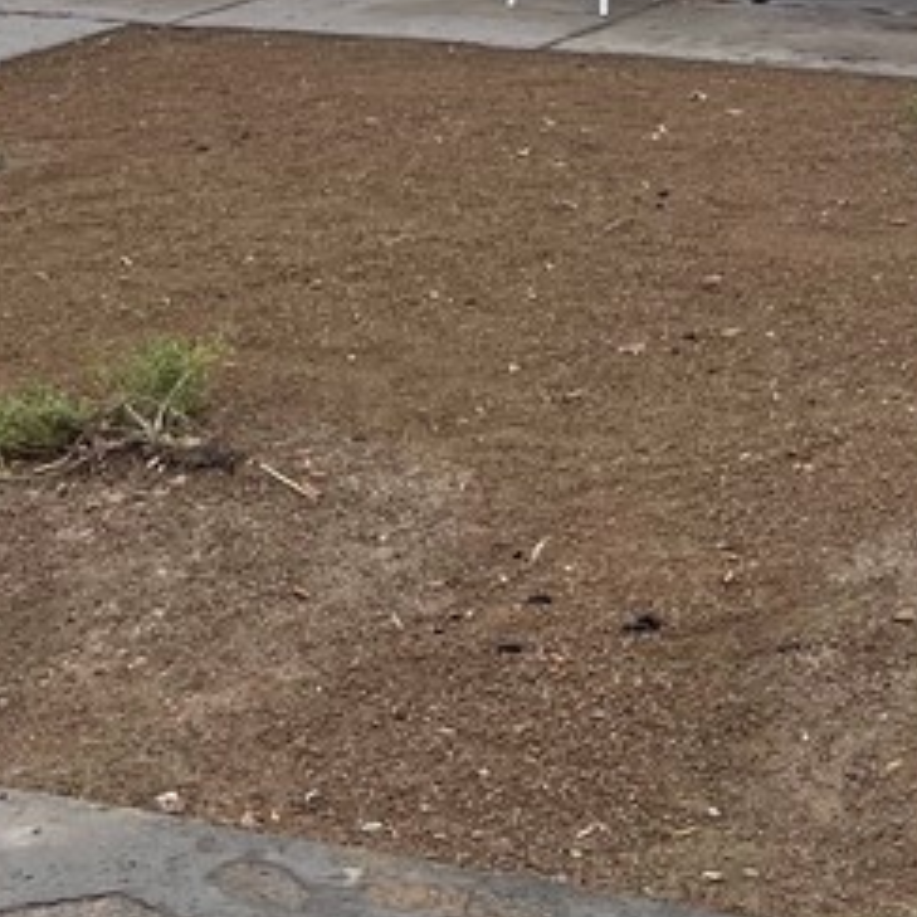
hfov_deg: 17.7
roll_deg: -1.3
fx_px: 2907
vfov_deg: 15.0
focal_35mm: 97
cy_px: -853
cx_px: 792
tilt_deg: +9.0
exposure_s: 1/1645
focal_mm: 5.7
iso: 50
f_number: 1.5
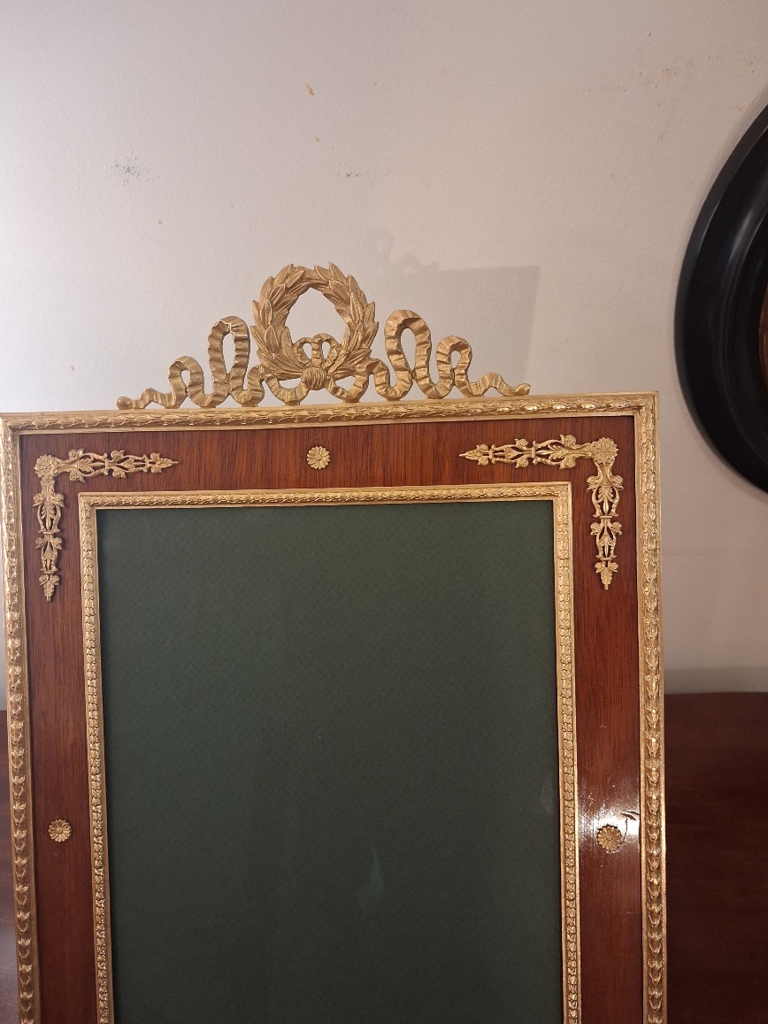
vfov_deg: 63.4
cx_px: 375
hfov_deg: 49.7
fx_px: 828
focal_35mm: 28
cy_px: 521
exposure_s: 1/50
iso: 320
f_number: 1.8
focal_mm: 4
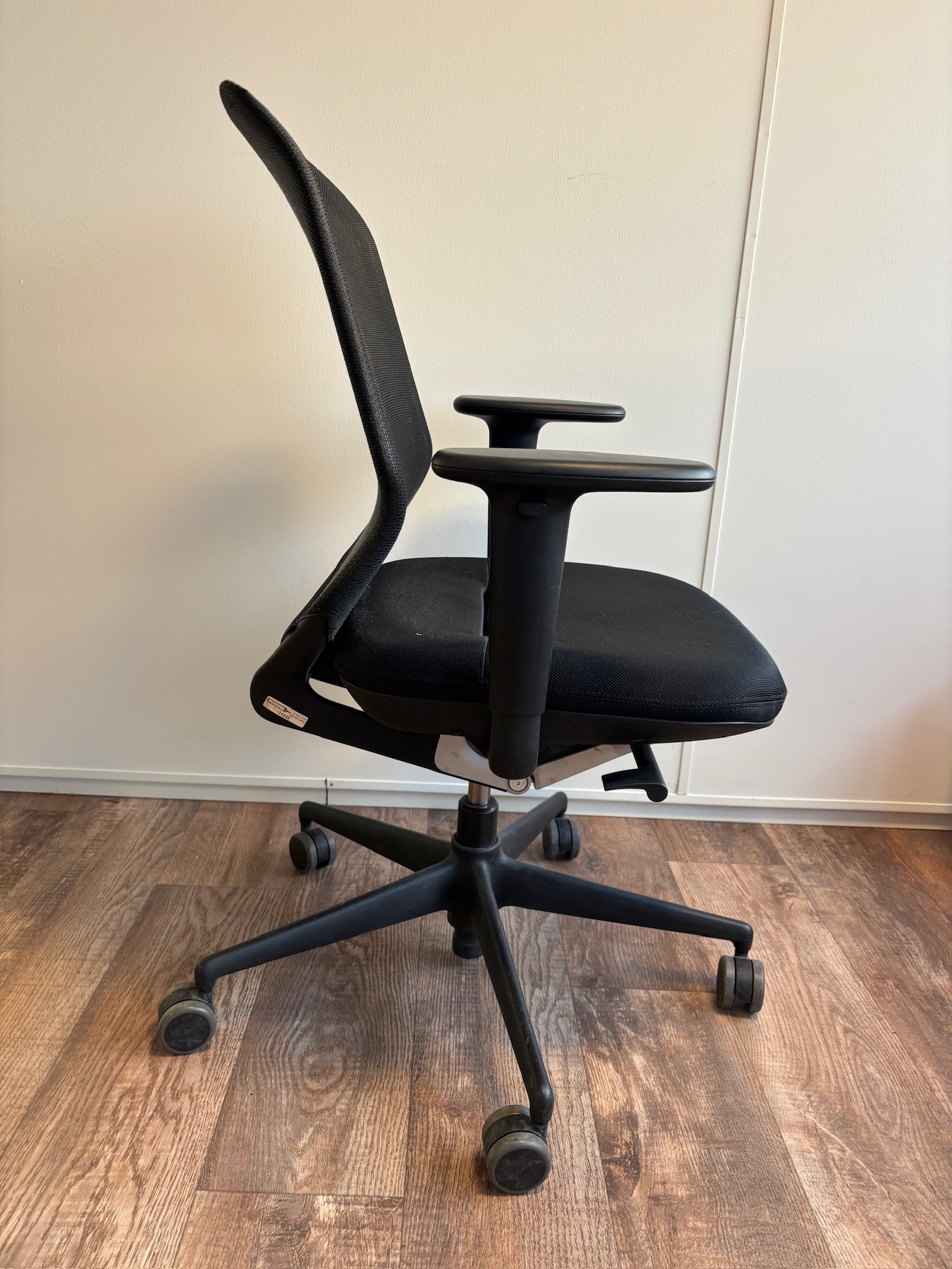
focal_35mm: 26
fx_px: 953
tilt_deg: -14.6
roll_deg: -3.6
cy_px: 634
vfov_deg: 67.3
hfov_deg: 53.1
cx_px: 476
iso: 80
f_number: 1.6
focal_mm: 5.96
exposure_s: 1/50
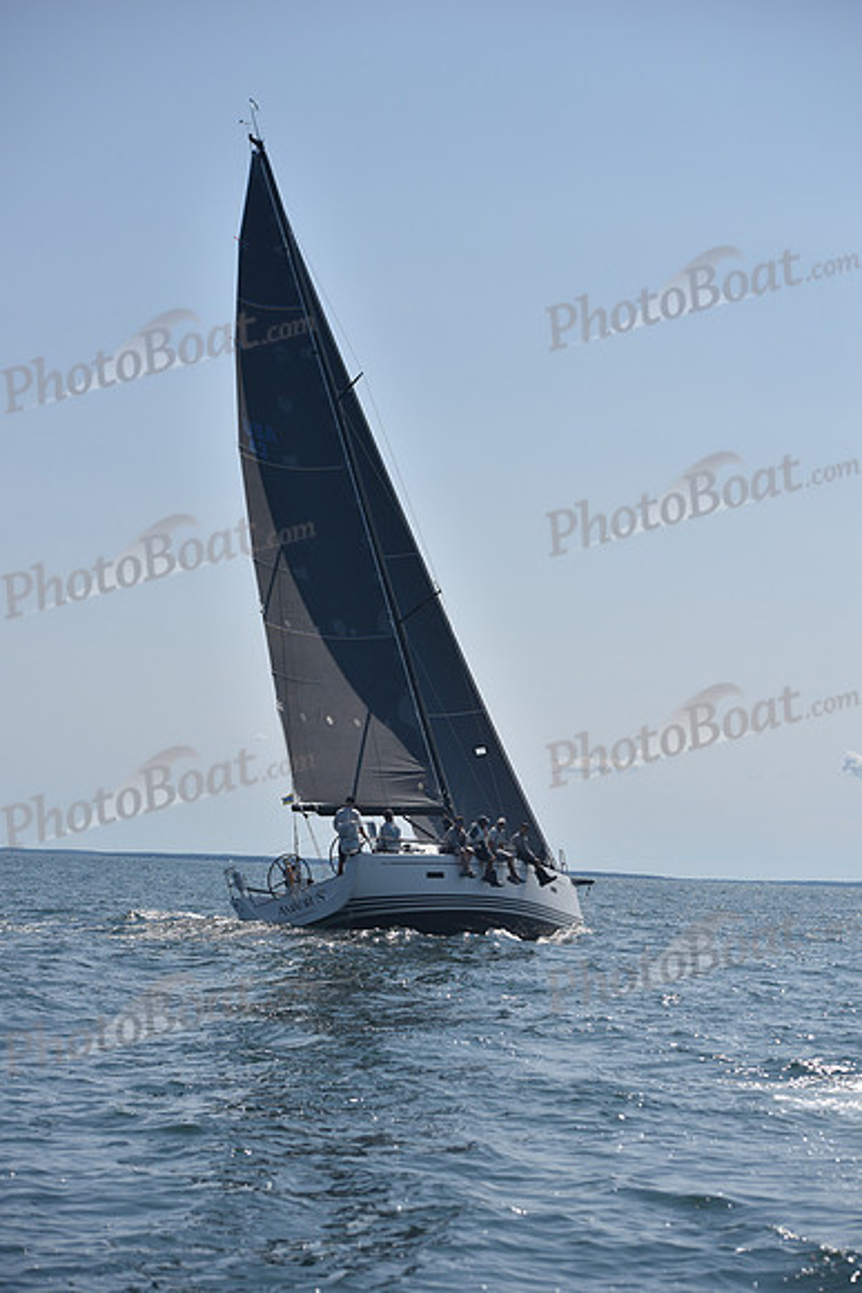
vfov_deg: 28.8
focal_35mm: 70
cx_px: 431
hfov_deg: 19.5
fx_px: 2512
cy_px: 646
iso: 250
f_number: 5
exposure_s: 1/2000
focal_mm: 70
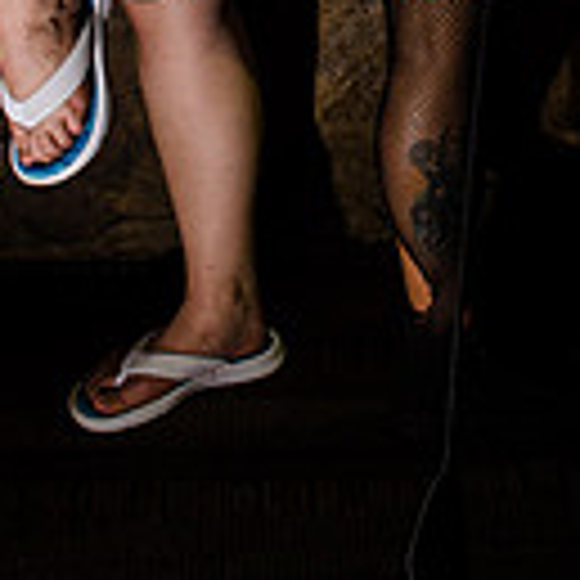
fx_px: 2275
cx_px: 292
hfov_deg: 14.5
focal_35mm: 120
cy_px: -306
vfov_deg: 13.6
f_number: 13
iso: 100
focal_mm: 27
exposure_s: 1/60
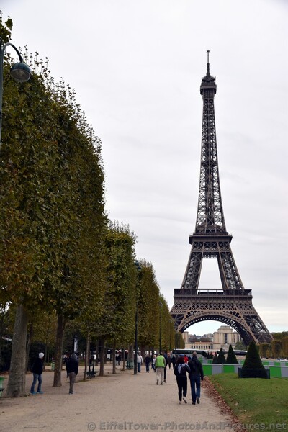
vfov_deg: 41.1
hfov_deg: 28.1
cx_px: 144
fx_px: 576
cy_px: 216
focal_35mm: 48
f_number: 9
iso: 200
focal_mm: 32
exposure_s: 1/320
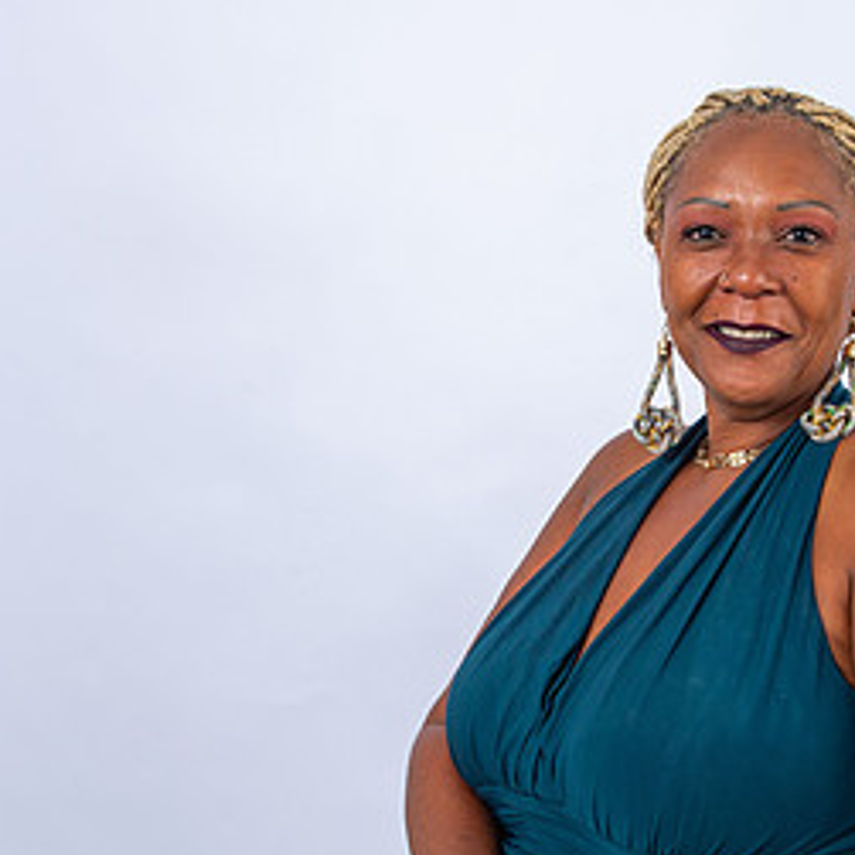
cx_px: 630
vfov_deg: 31.1
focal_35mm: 55
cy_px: 463
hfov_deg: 30.6
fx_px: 1537
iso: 100
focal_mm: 28
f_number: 9
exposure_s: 1/250
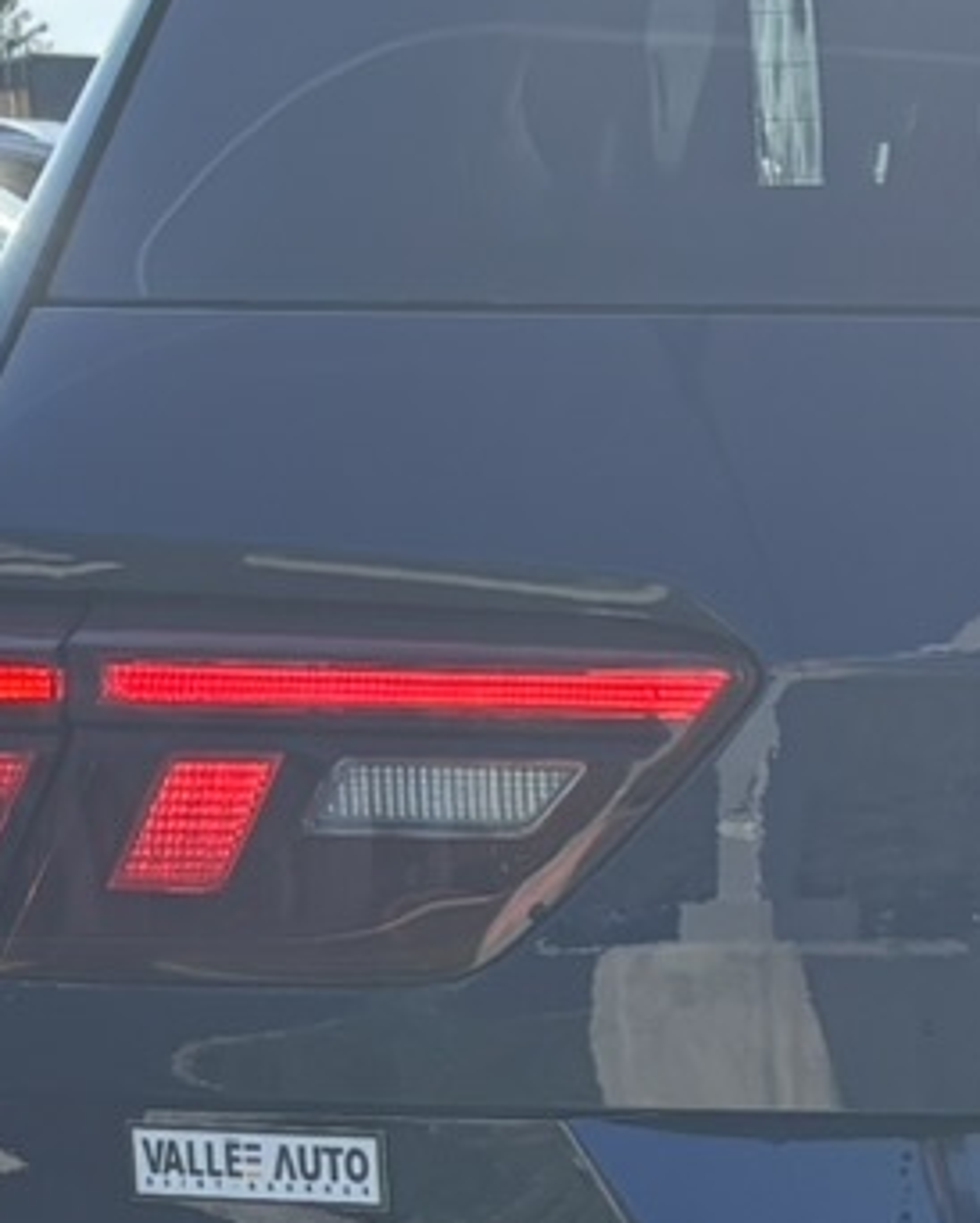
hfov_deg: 9.6
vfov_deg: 12.4
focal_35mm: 152
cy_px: 1448
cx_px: 1860
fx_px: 5506
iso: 50
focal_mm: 5.96
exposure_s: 1/1233
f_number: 1.6
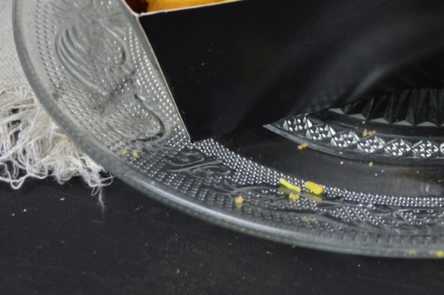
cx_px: 451
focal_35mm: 113
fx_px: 1392
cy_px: -25
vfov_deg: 11.9
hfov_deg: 17.7
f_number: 5.6
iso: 100
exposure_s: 1/8
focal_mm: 32
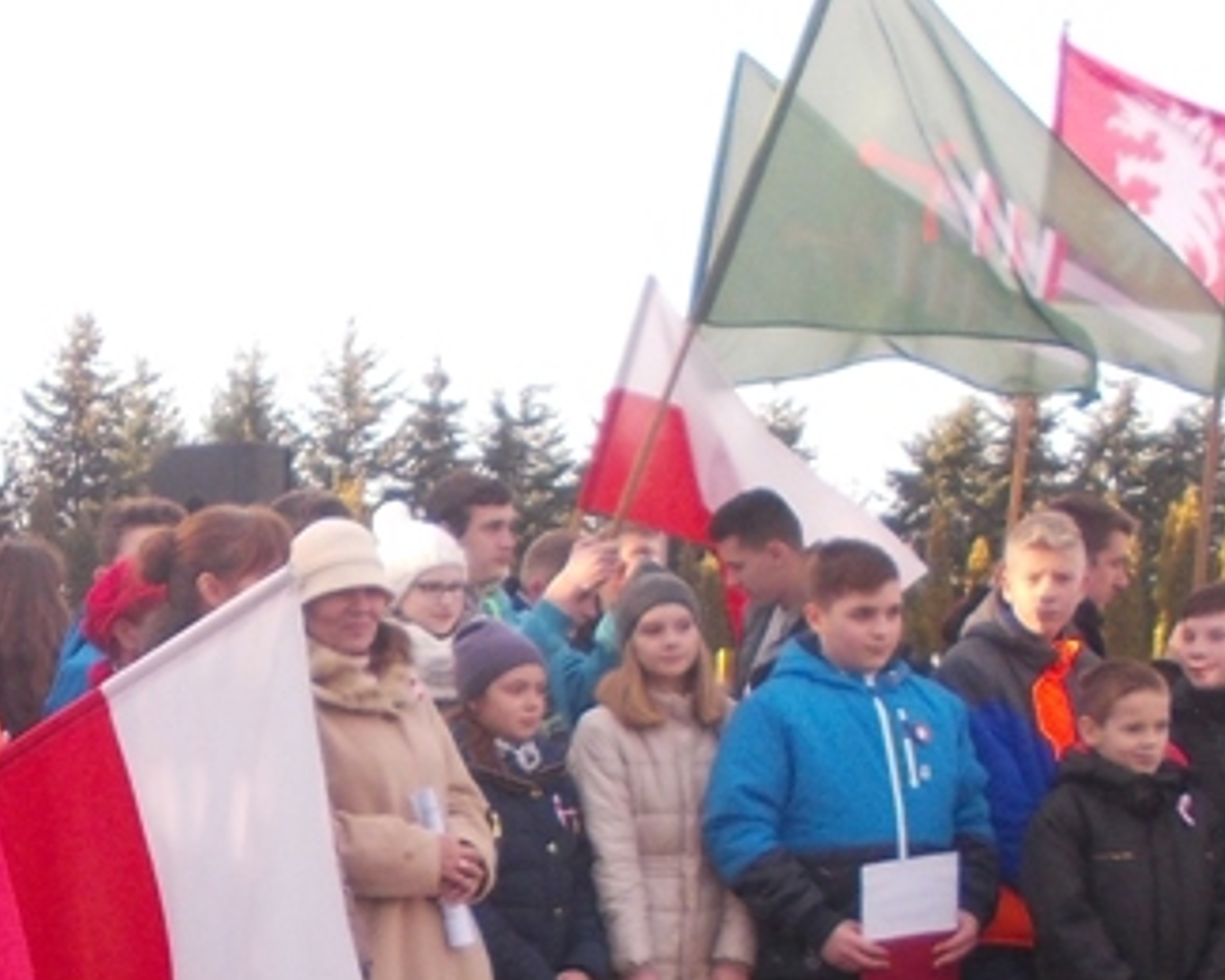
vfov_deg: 17.4
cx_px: -260
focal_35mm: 86
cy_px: 1025
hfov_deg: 20.7
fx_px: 3118
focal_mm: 4
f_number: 2.7
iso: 80
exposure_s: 1/160
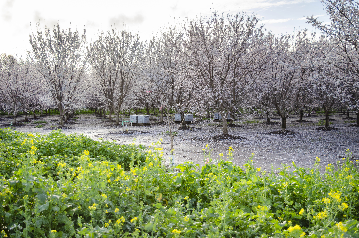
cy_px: 119
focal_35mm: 46
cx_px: 180
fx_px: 463
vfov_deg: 28.8
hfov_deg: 42.4
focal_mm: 31
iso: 125
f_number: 4.2
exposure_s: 1/320
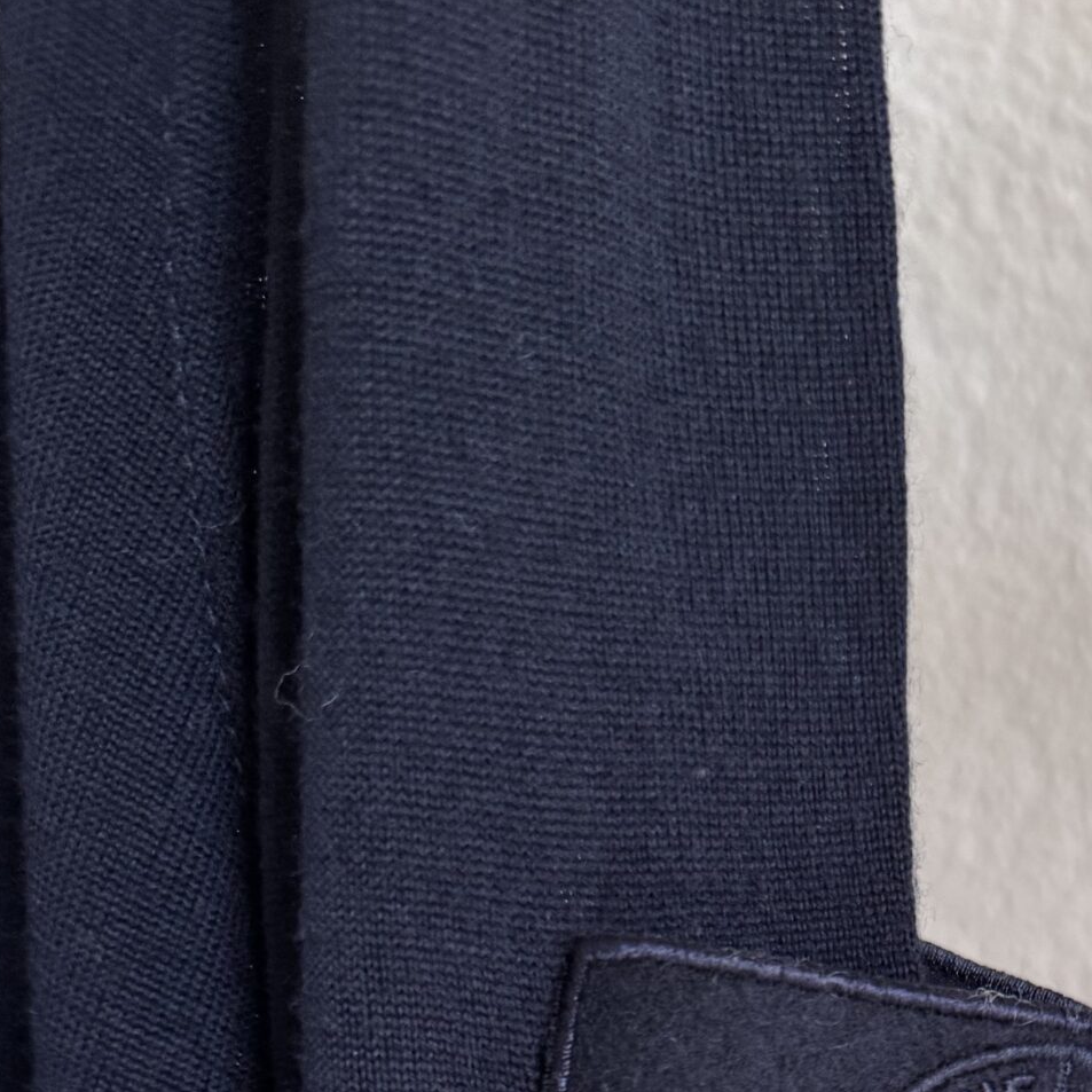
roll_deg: -2.5
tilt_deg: -15.4
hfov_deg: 29.0
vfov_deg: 25.4
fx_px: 2034
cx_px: 964
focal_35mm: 57
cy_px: 1462
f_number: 1.78
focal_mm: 6.76
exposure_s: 1/77
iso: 200
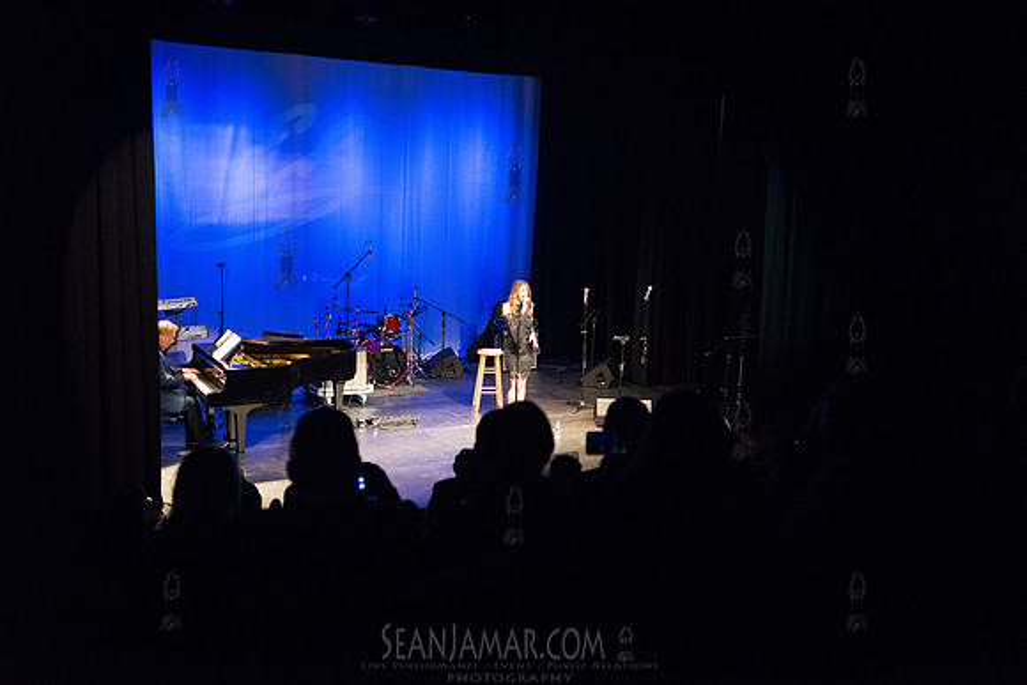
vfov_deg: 37.9
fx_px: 999
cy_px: 342
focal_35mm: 35
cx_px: 514
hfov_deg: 54.4
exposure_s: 1/200
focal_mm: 35
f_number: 2.5
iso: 4000
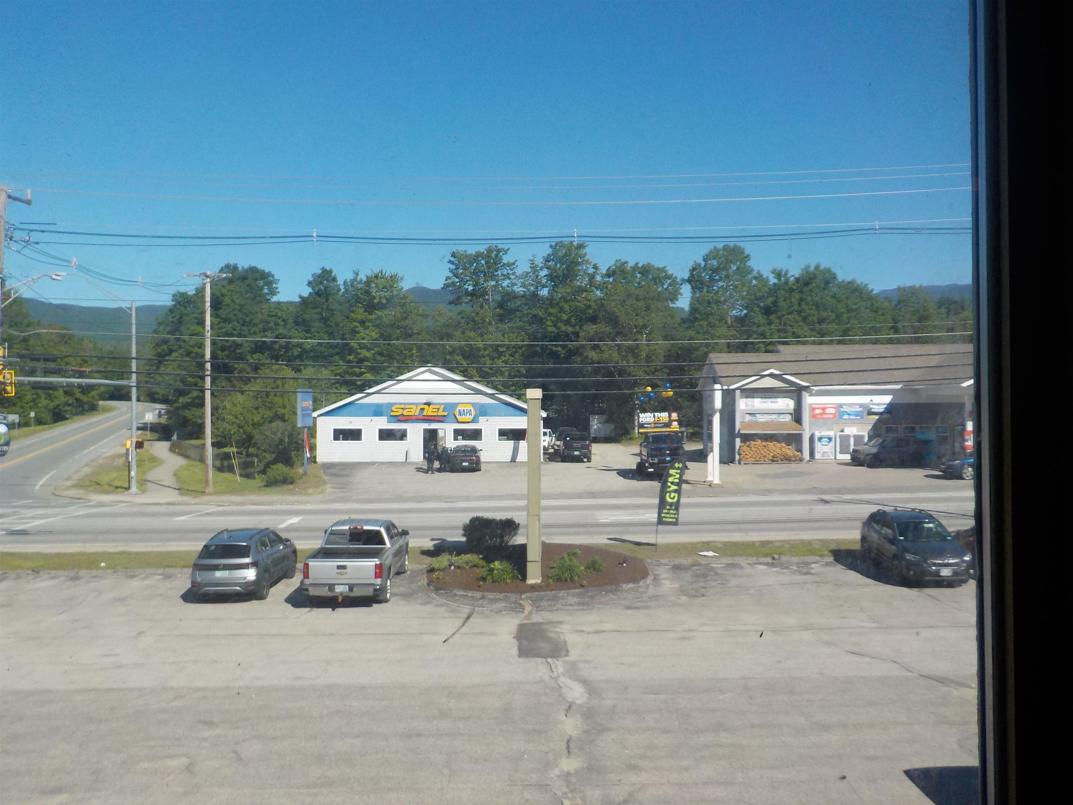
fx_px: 930
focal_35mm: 30
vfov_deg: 46.8
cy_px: 402
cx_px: 536
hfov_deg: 60.0
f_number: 3.3
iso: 125
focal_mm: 4.1
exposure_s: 1/1000
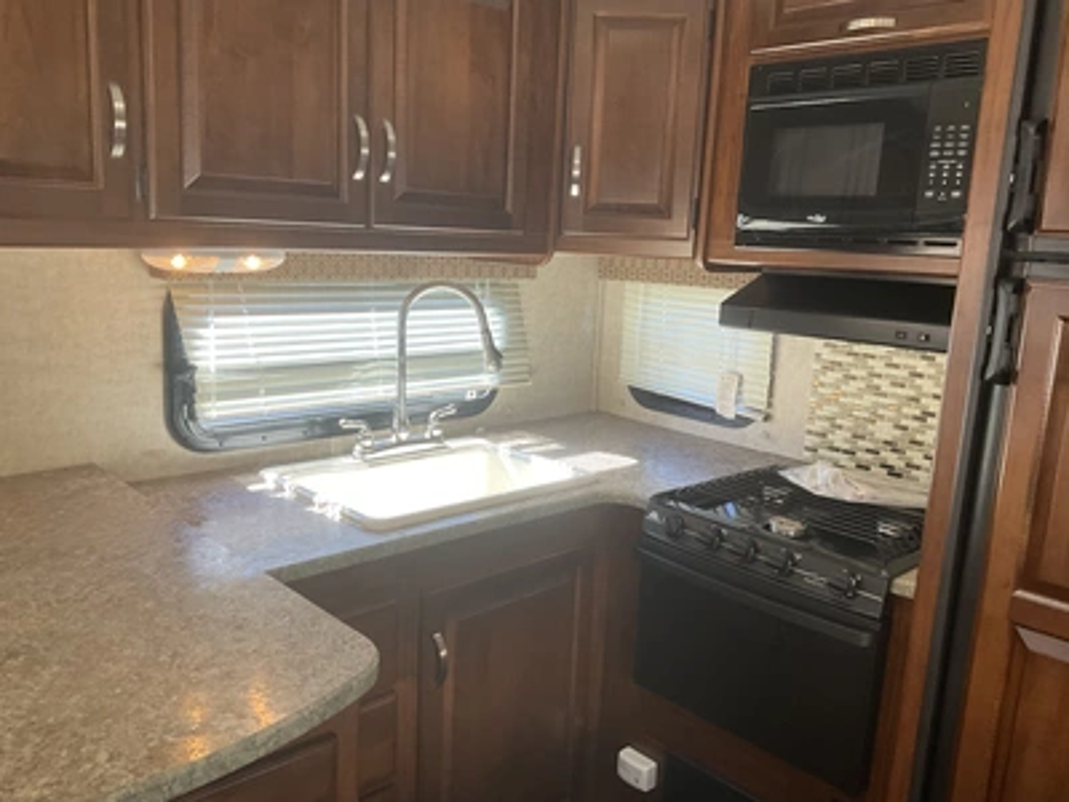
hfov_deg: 61.7
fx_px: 896
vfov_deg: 48.2
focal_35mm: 29
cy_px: 401
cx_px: 534
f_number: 1.8
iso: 64
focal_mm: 3
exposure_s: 1/98
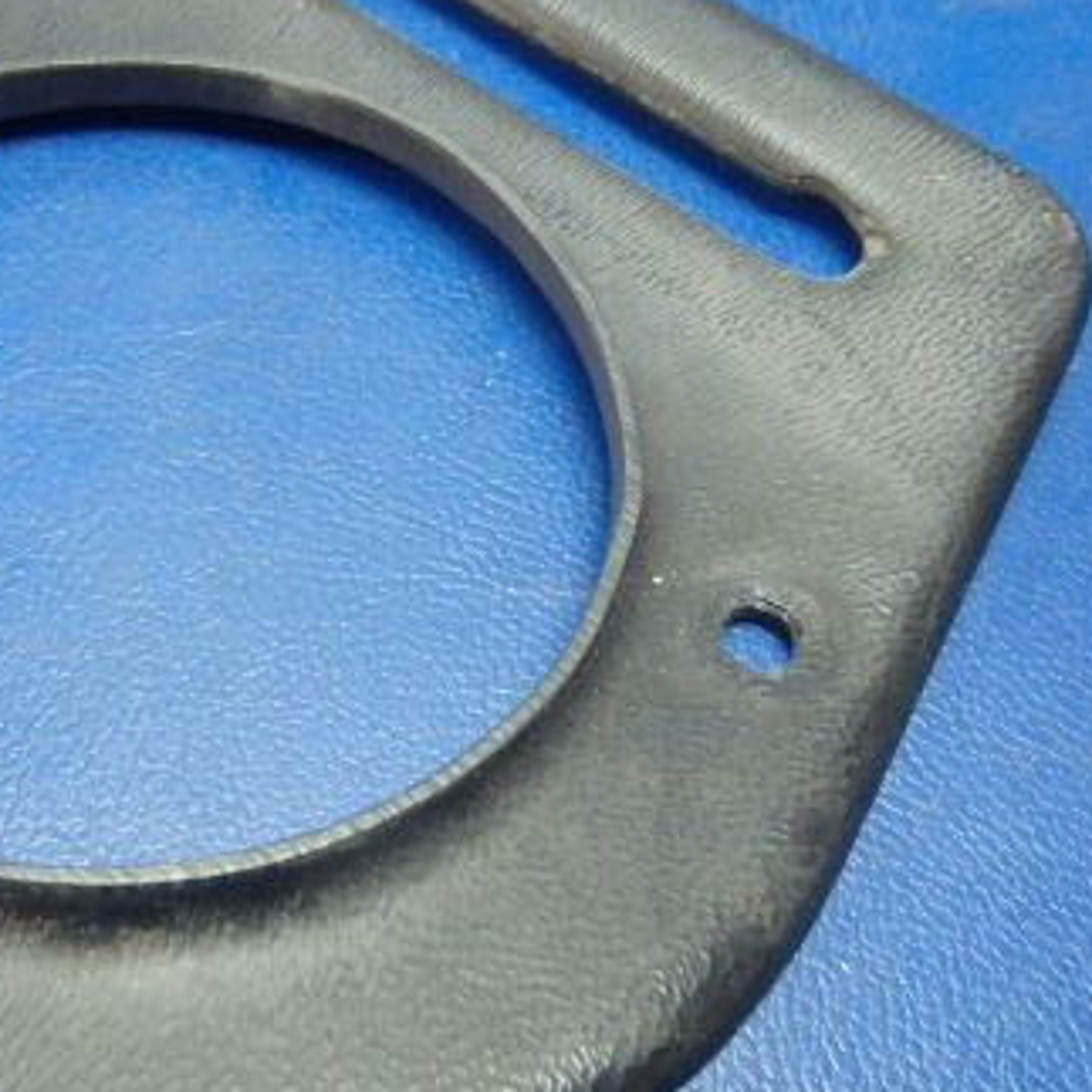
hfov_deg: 33.3
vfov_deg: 34.7
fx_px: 1749
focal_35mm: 49
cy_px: 565
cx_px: 166
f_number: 3.9
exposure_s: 1/30
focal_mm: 5
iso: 800
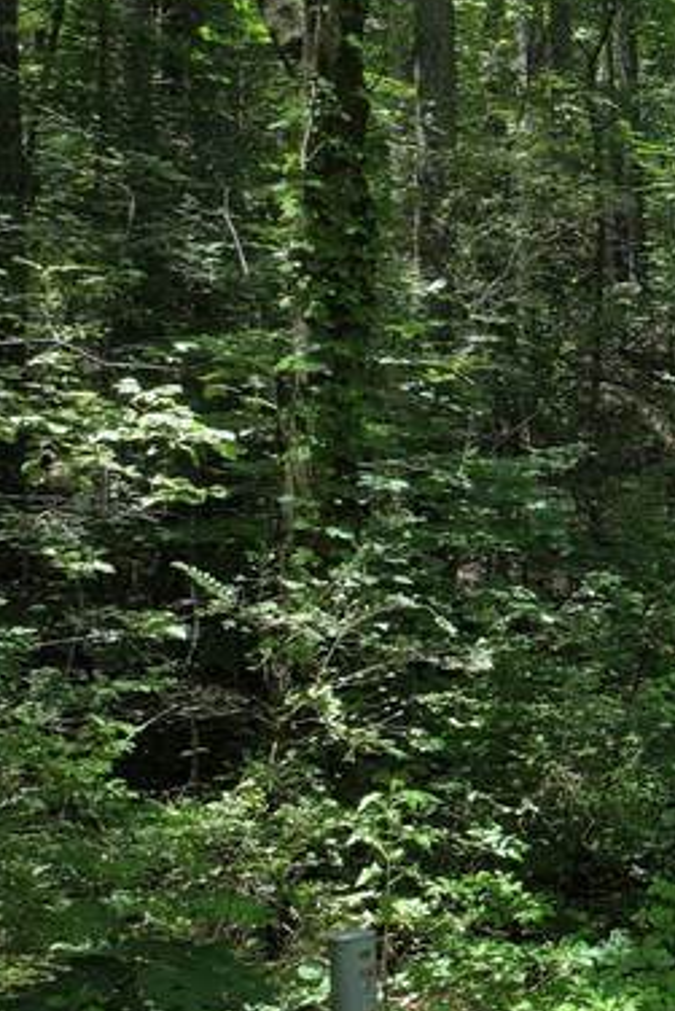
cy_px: 389
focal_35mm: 85
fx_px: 2388
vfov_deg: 23.9
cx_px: 1654
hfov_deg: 12.4
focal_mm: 12.29
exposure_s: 1/640
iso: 150
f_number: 2.8
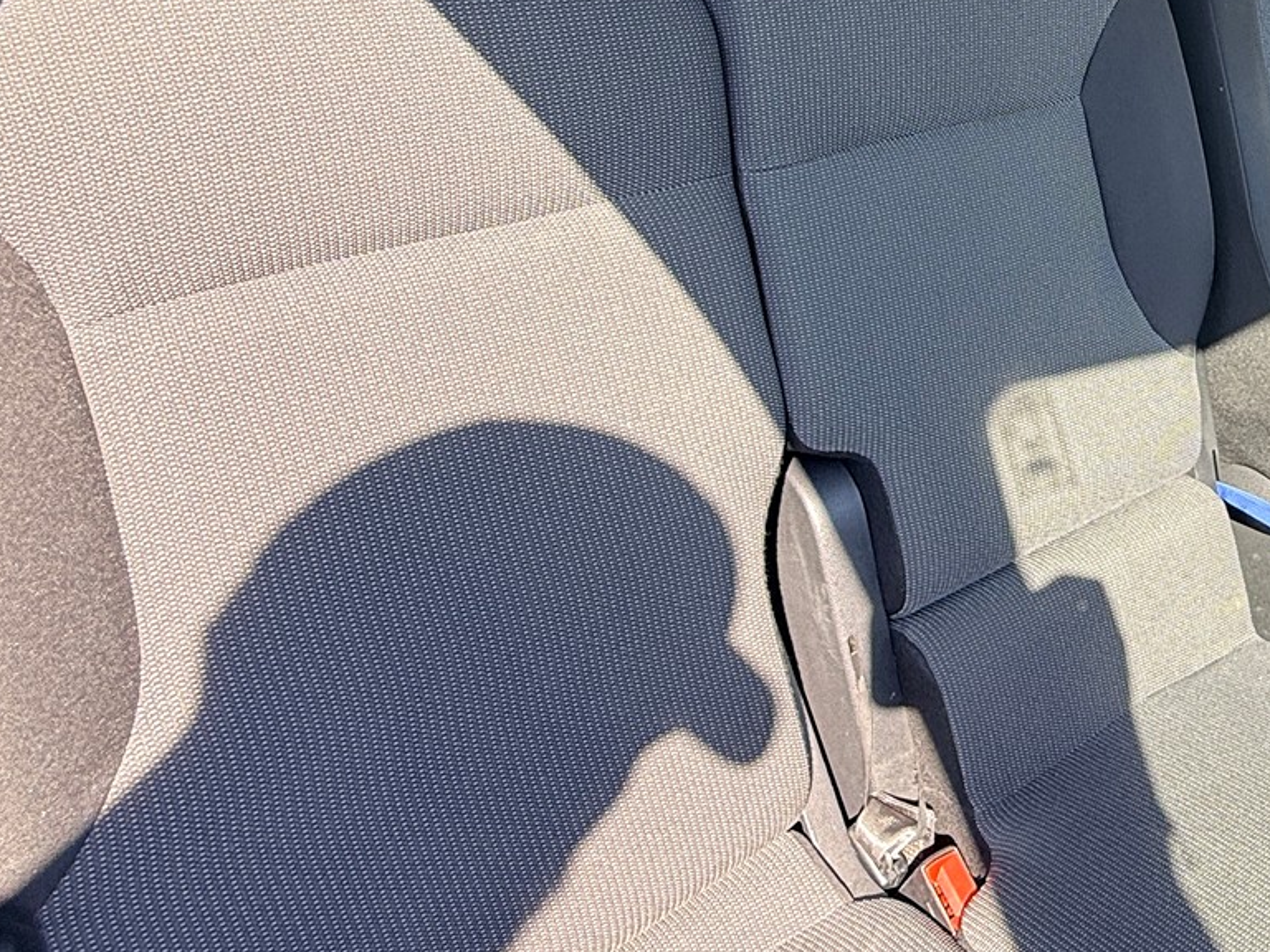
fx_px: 1284
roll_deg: -4.5
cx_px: 1186
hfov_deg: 46.5
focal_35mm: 35
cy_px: 136
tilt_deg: -16.3
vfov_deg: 38.5
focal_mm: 2.22
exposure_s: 1/118
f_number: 2.2
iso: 50
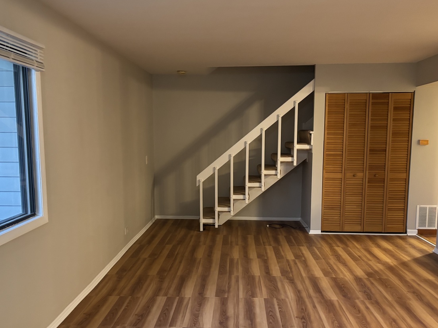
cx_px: 203
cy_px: 185
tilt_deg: -8.5
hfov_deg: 53.9
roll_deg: -0.1
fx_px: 430
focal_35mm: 34
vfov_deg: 41.7
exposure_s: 1/40
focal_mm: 5.96
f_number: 1.6
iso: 640
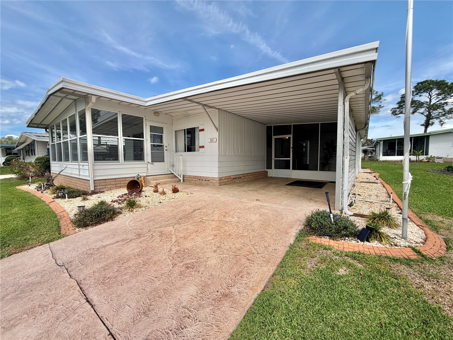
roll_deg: +0.8
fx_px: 183
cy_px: 170
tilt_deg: -3.2
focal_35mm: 14
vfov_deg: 85.7
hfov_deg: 102.1
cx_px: 226
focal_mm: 2.22
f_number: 2.2
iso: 20
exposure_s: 1/830
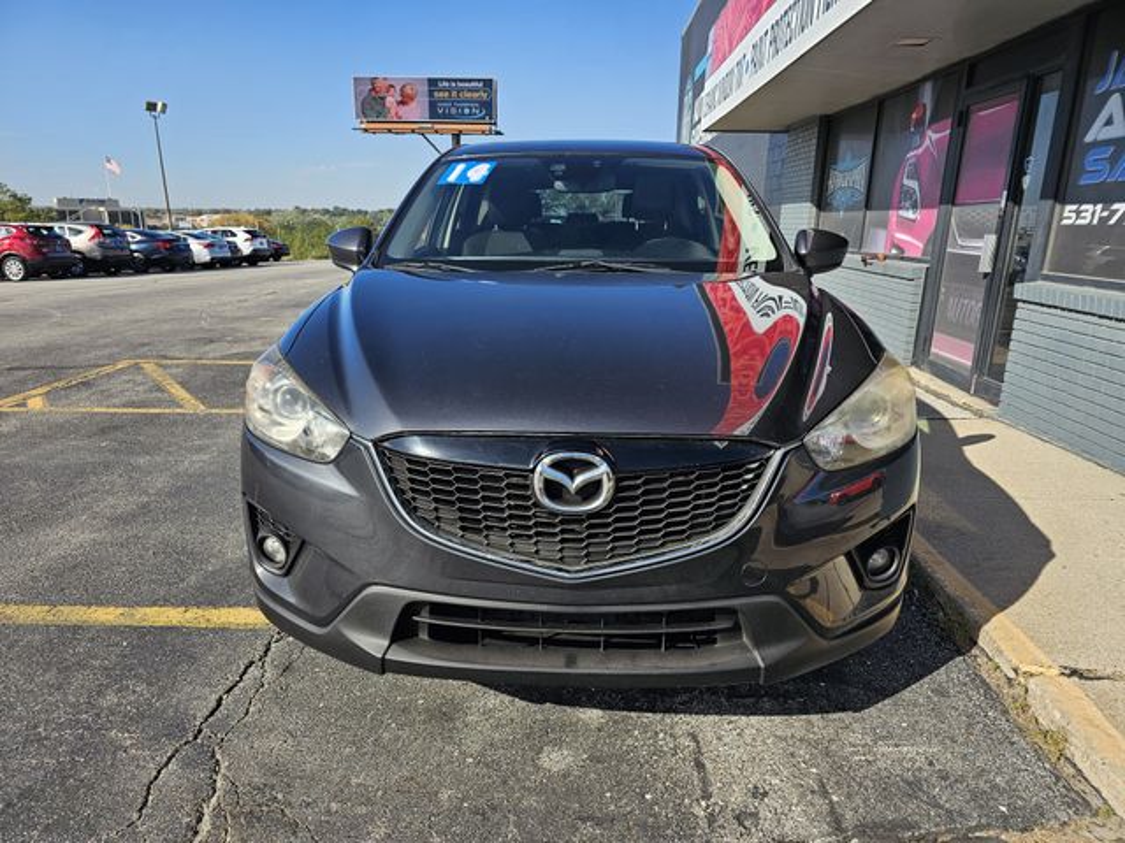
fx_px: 747
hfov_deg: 73.9
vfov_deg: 58.9
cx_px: 562
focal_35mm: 23
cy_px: 422
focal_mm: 6.3
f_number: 1.7
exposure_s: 1/516
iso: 10
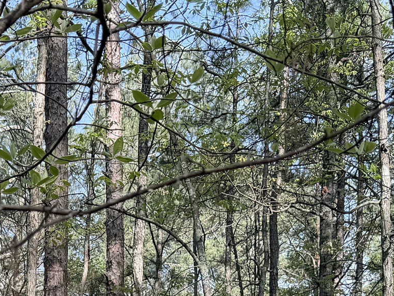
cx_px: 76
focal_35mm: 96
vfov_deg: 13.8
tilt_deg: +6.1
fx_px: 1093
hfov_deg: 20.2
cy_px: 524
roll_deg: -3.4
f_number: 1.78
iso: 80
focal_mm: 6.76
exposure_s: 1/488
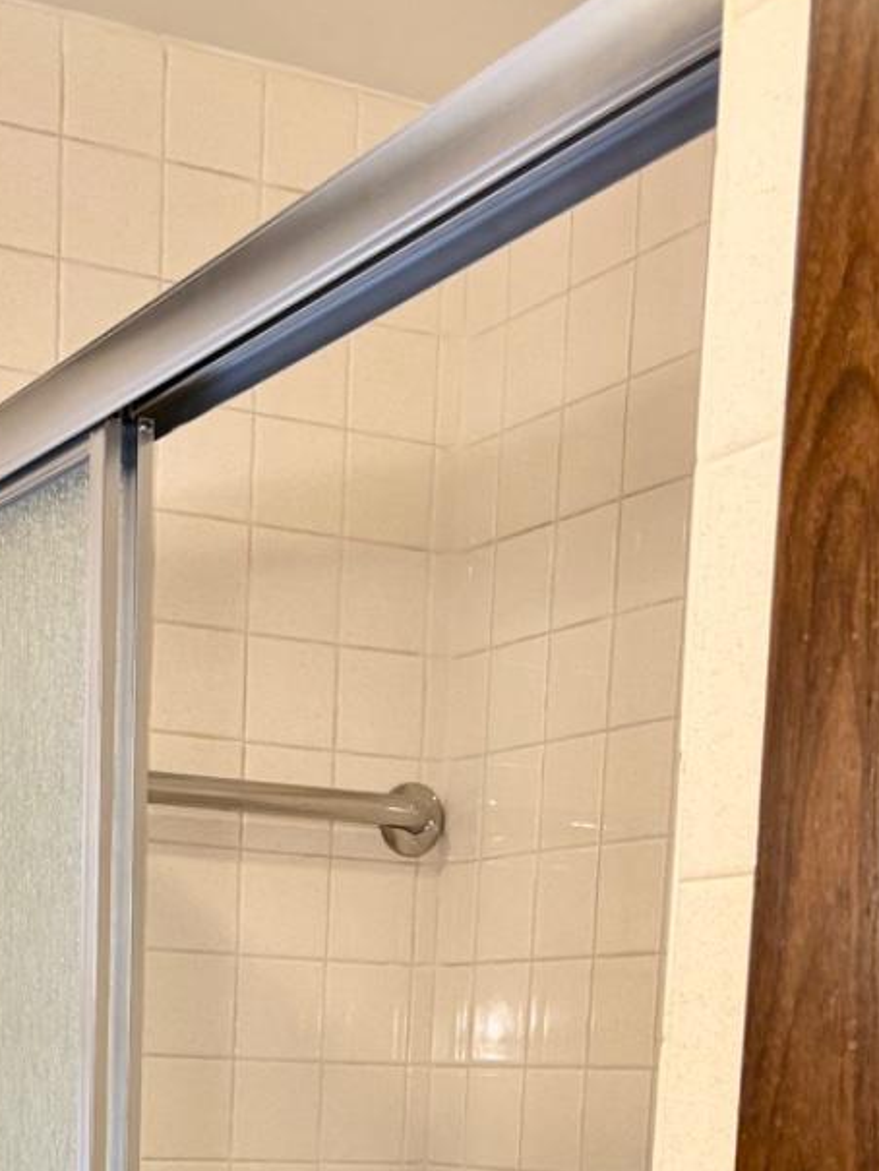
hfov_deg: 22.1
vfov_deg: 26.0
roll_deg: -2.4
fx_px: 2234
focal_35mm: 66
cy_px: 1434
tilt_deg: -8.5
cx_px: 219
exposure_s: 1/60
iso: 200
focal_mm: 5.96
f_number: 1.6
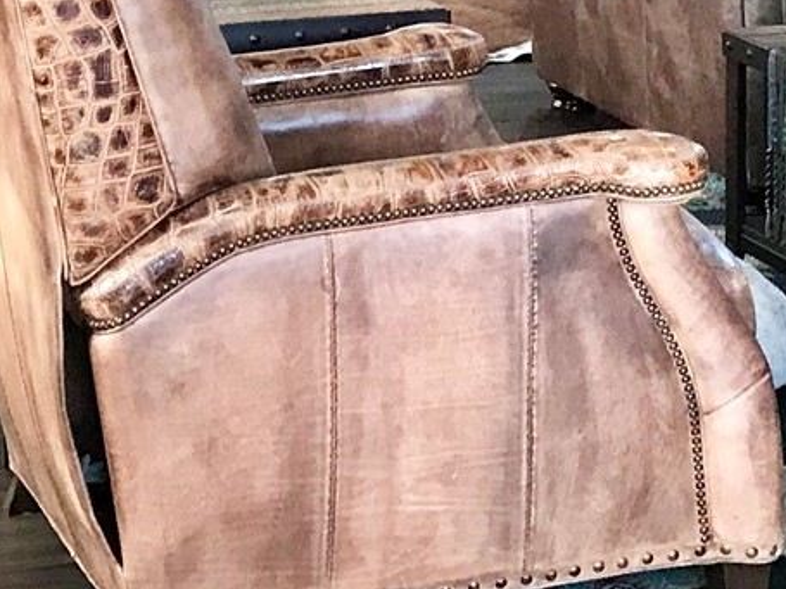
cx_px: 275
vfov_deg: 11.2
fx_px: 2860
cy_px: -377
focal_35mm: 126
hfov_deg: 15.6
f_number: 1.8
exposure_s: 1/20
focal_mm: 3.99
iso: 40
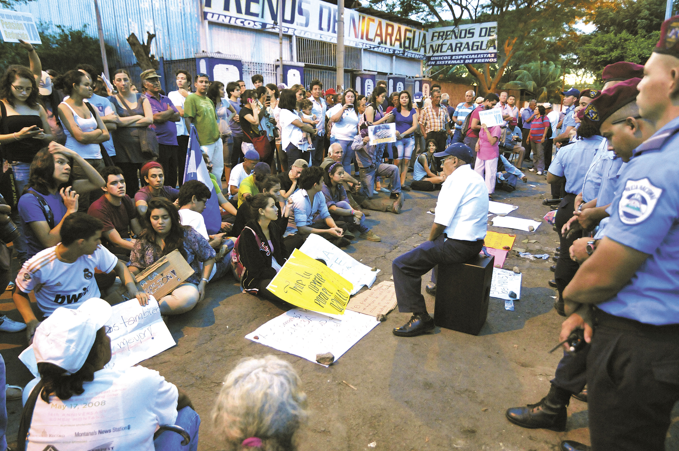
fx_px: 452
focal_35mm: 24
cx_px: 340
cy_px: 226
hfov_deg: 73.8
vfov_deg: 53.0
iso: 2000
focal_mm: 16
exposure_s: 1/30
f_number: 2.8
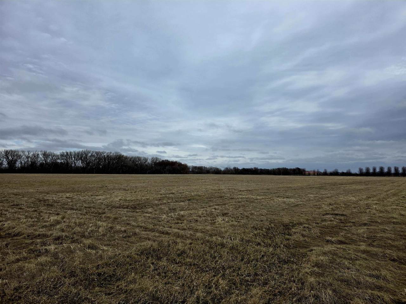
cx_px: 203
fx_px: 270
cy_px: 152
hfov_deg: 73.9
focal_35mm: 23
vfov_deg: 58.9
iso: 64
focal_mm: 6.3
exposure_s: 1/10000
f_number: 1.7
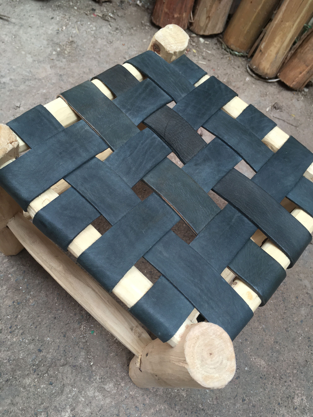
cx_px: 156
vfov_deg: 61.7
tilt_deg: -59.0
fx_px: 350
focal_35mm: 29
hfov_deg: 48.2
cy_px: 208
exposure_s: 1/100
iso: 40
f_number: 2.2
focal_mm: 4.15
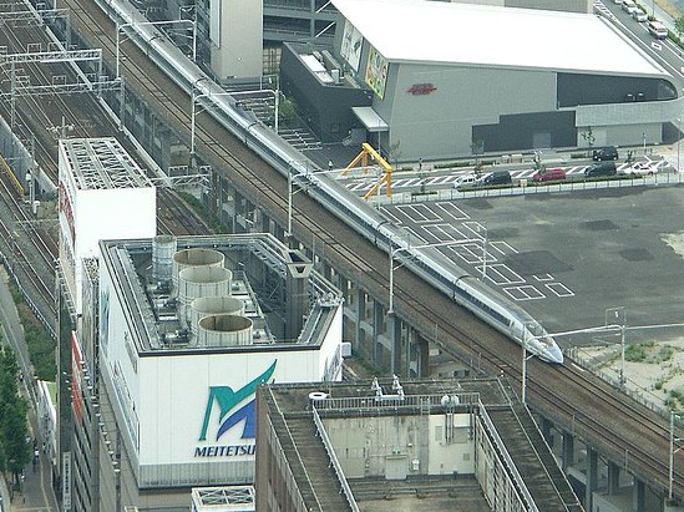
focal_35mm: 280
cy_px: 105
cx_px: 219
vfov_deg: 5.3
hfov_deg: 7.1
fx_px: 5529
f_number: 3.2
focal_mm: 38.38
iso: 80
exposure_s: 1/125
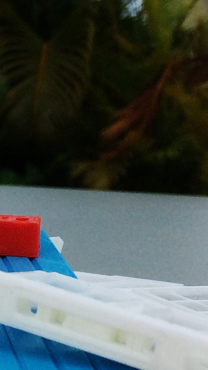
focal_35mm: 134
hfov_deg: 8.3
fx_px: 1313
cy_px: 101
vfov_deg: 16.0
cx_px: -290
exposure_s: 1/1953
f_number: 2.2
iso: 32
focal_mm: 4.12
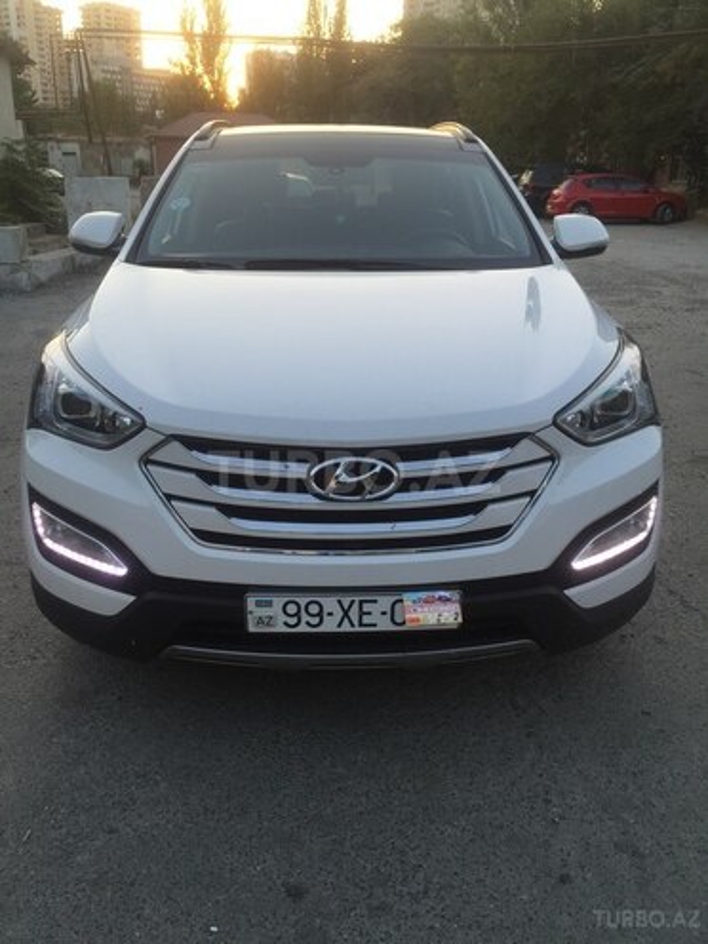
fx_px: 791
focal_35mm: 29
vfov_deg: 61.7
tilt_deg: -19.0
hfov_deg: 48.2
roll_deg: -1.3
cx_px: 354
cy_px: 472
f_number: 2.2
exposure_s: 1/100
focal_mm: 4.15
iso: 32
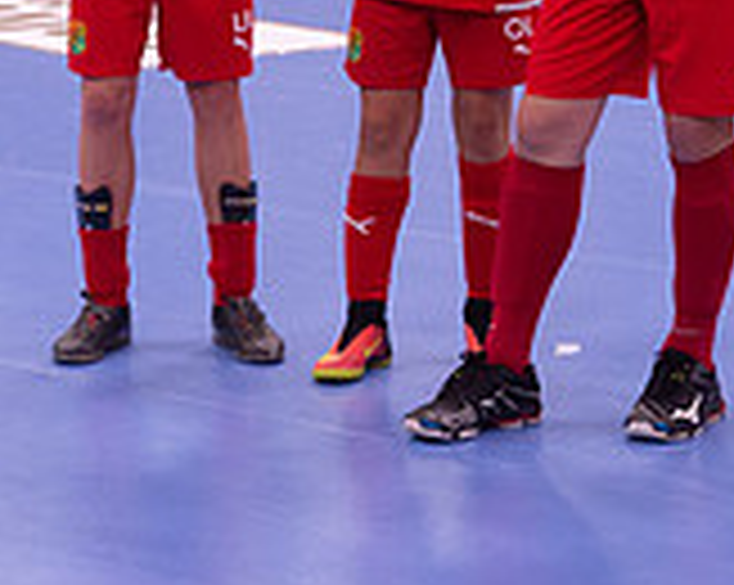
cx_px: -536
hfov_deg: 10.5
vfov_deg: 8.8
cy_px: 104
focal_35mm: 174
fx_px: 3775
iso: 1800
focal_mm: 52
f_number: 3.5
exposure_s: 1/200
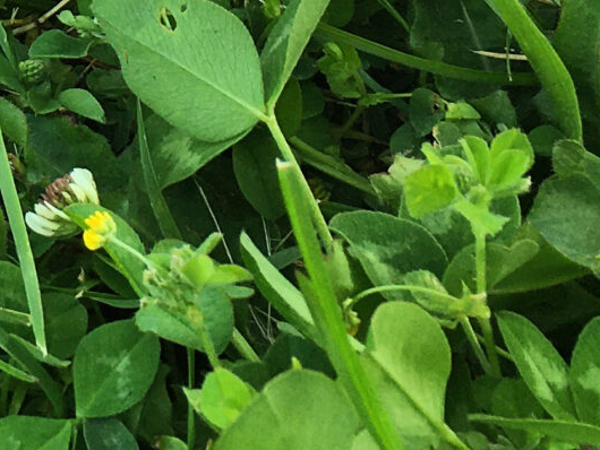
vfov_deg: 10.1
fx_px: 2428
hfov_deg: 13.4
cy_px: -344
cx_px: -248
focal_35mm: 140
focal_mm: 4.15
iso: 25
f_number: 2.2
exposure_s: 1/124
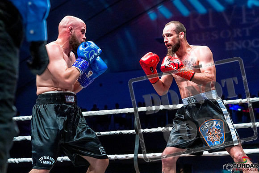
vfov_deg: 19.5
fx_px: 504
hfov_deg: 28.8
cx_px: 130
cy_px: 86
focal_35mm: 70
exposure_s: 1/1000
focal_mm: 70
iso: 4000
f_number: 4
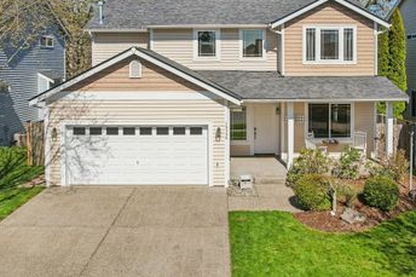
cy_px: 77
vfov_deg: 40.2
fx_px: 370
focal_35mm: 32
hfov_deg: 58.6
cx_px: 227
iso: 110
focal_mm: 8.4
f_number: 2.8
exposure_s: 1/2500
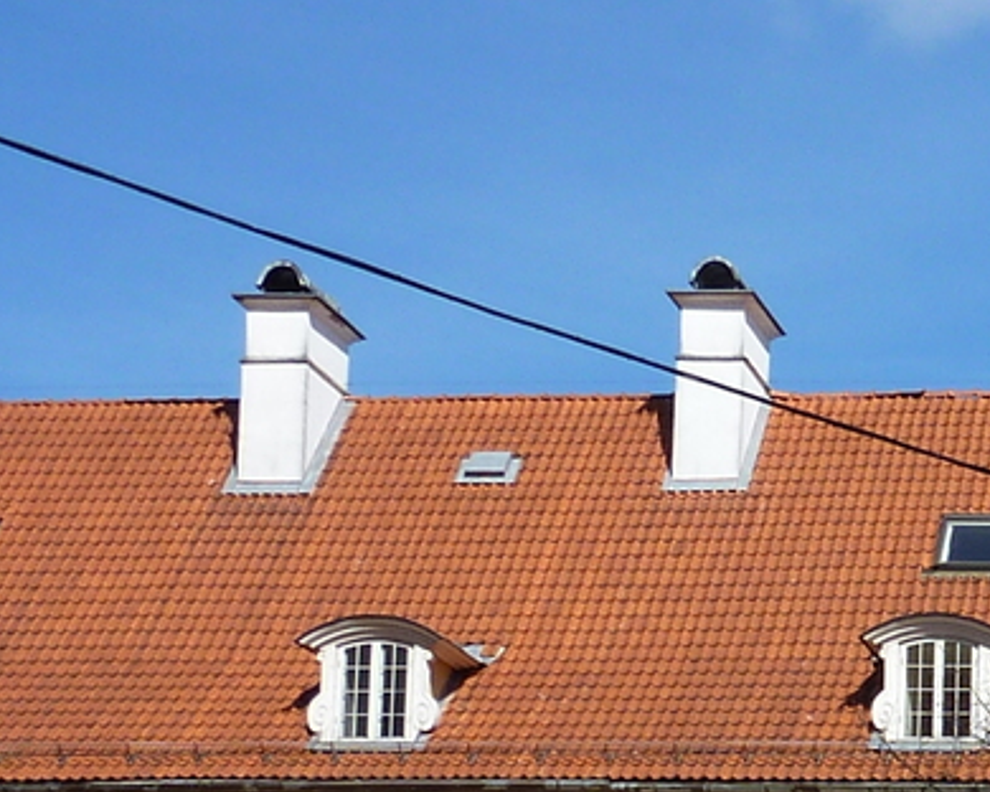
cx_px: 1449
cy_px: 1142
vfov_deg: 12.7
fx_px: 3399
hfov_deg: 15.4
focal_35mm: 116
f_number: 5
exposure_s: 1/500
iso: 80
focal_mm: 4.7
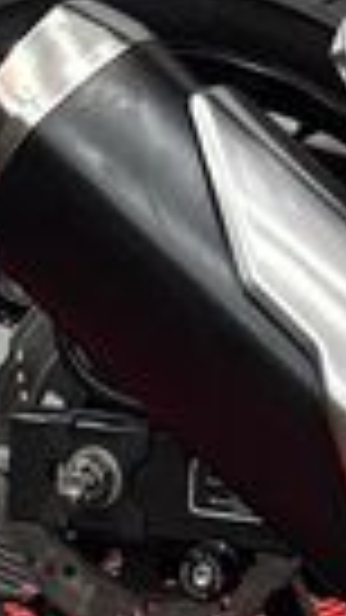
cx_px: 557
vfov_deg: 23.5
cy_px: 193
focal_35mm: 90
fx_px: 1469
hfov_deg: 12.6
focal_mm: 6.76
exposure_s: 1/60
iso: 500
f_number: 1.78
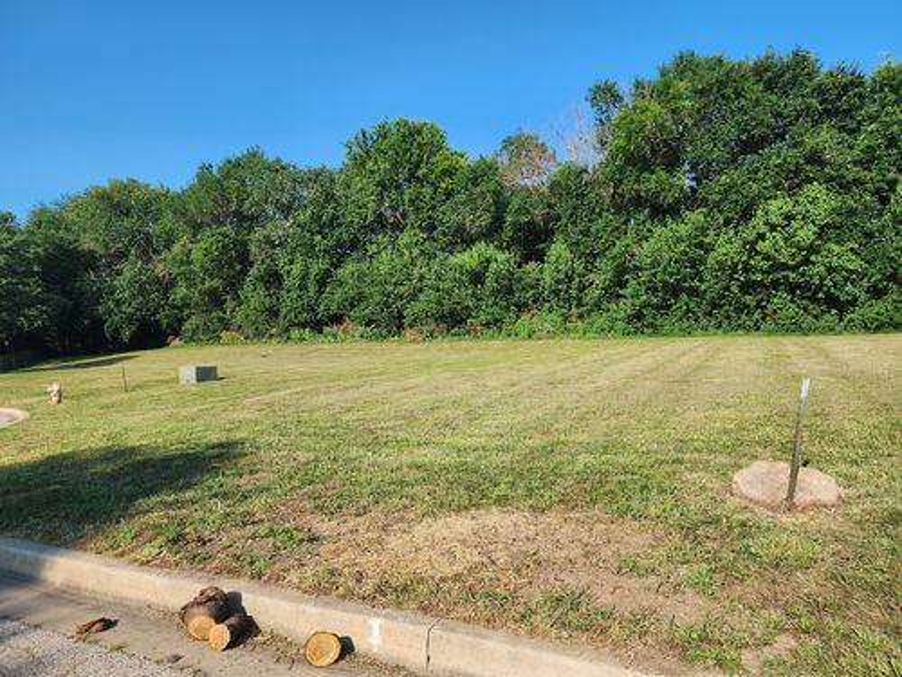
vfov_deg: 58.9
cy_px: 338
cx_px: 451
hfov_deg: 73.9
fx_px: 599
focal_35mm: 23
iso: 12
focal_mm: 6.4
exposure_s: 1/713
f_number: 1.8
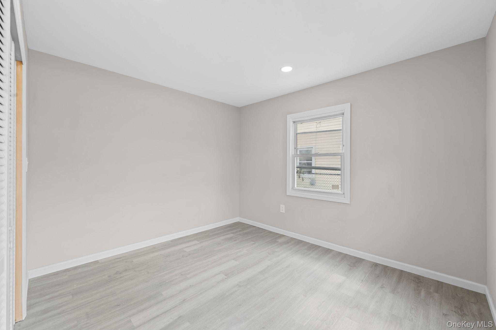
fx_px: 193
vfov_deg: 81.2
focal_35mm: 14
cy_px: 165
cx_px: 248
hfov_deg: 104.3
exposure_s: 1/5
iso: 200
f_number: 10
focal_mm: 14
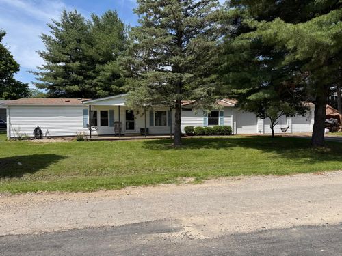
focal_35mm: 24
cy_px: 128
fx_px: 237
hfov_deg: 71.6
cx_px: 171
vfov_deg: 56.8
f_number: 1.78
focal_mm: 6.76
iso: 80
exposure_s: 1/4673
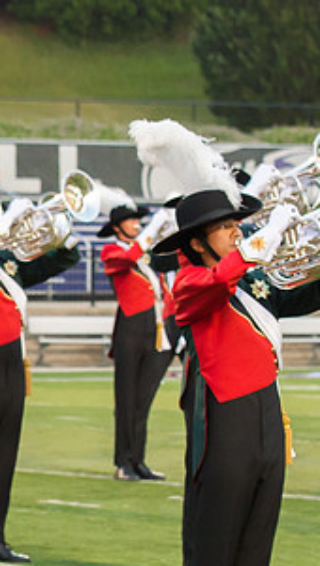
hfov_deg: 4.7
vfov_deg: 8.5
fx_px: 3820
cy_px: 412
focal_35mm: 254
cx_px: -236
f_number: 5
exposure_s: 1/640
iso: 3200
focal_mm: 70
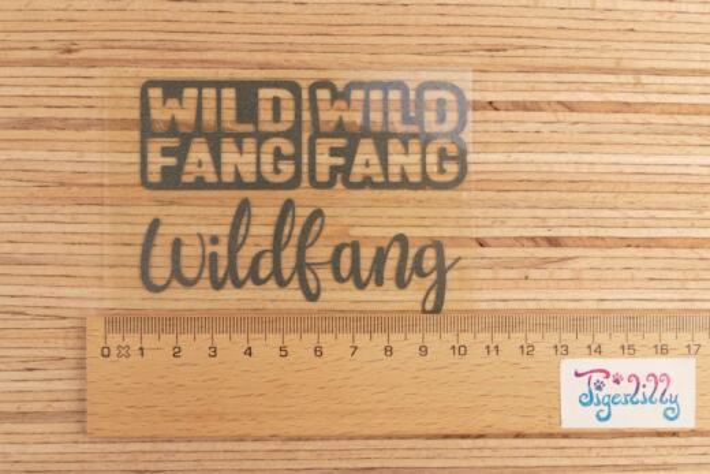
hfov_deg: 48.4
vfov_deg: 33.4
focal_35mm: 40
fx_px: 789
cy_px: 237
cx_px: 355
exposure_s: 1/80
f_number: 6.3
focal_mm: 14.5
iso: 500
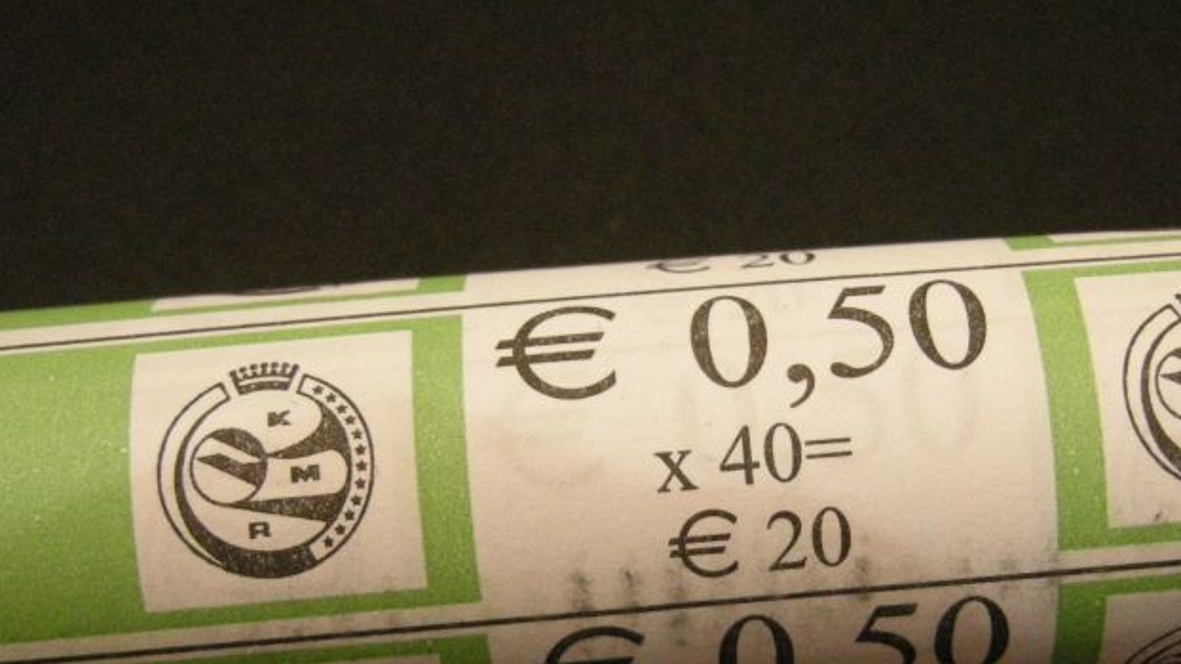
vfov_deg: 17.3
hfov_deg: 30.3
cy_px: 564
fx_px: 2161
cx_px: 797
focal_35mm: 69
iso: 400
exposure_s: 1/41
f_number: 2.7
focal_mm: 7.5
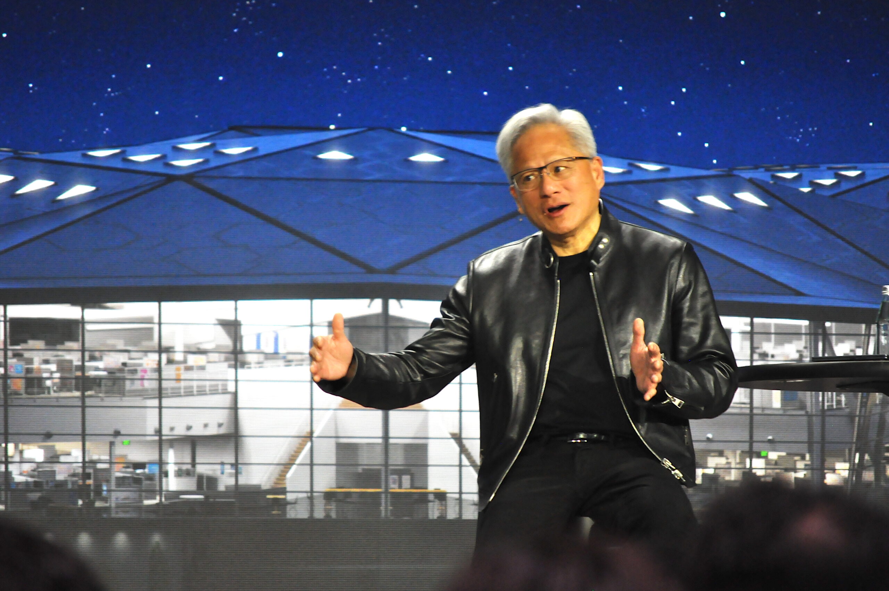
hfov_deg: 6.9
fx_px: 7399
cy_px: 296
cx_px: 444
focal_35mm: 300
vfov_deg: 4.6
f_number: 5.6
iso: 1600
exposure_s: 1/30
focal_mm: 200
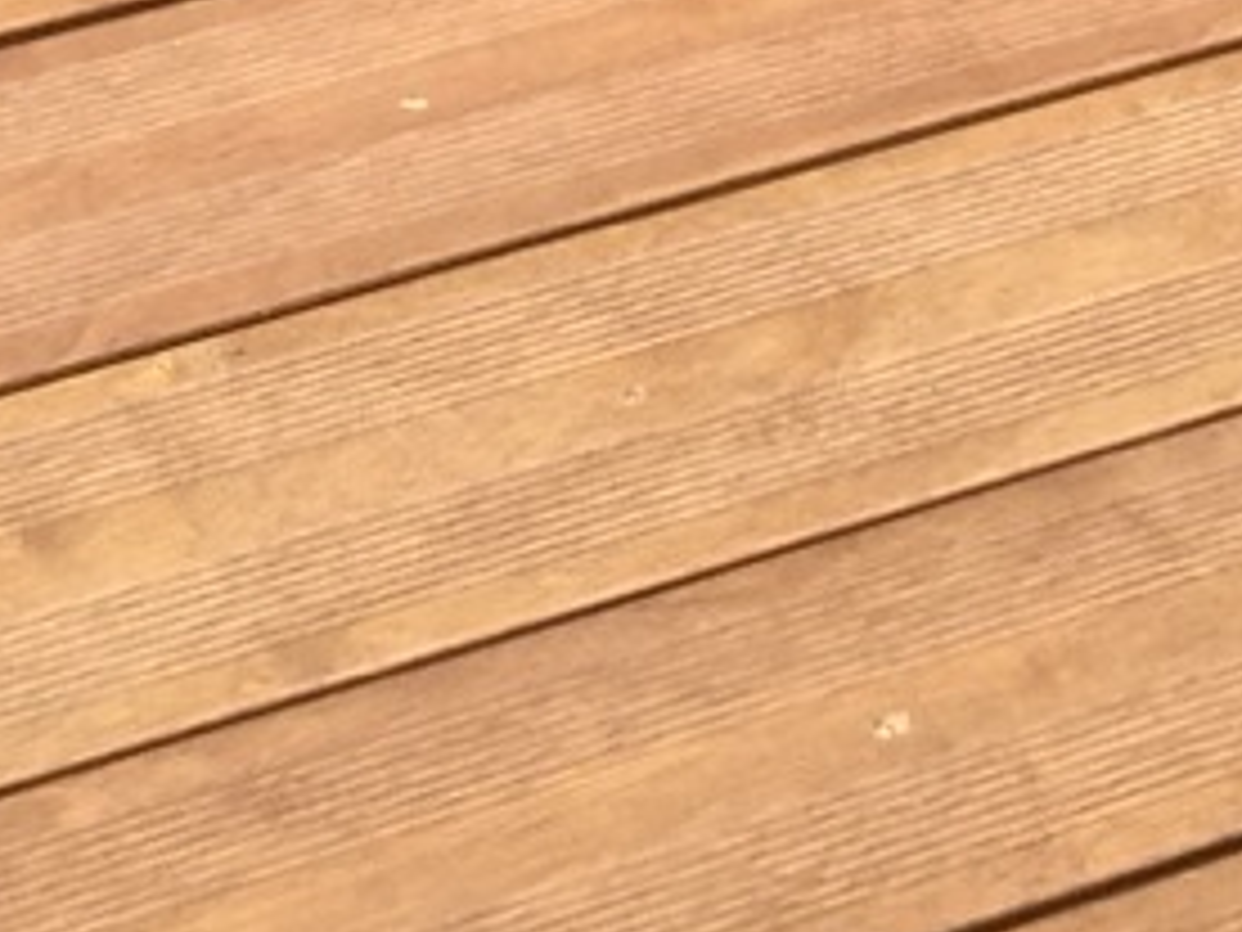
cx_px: 392
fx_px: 6028
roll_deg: -4.0
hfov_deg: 11.7
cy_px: -788
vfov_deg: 8.5
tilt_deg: -29.9
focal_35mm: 168
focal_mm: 4.15
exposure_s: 1/321
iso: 32
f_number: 2.2
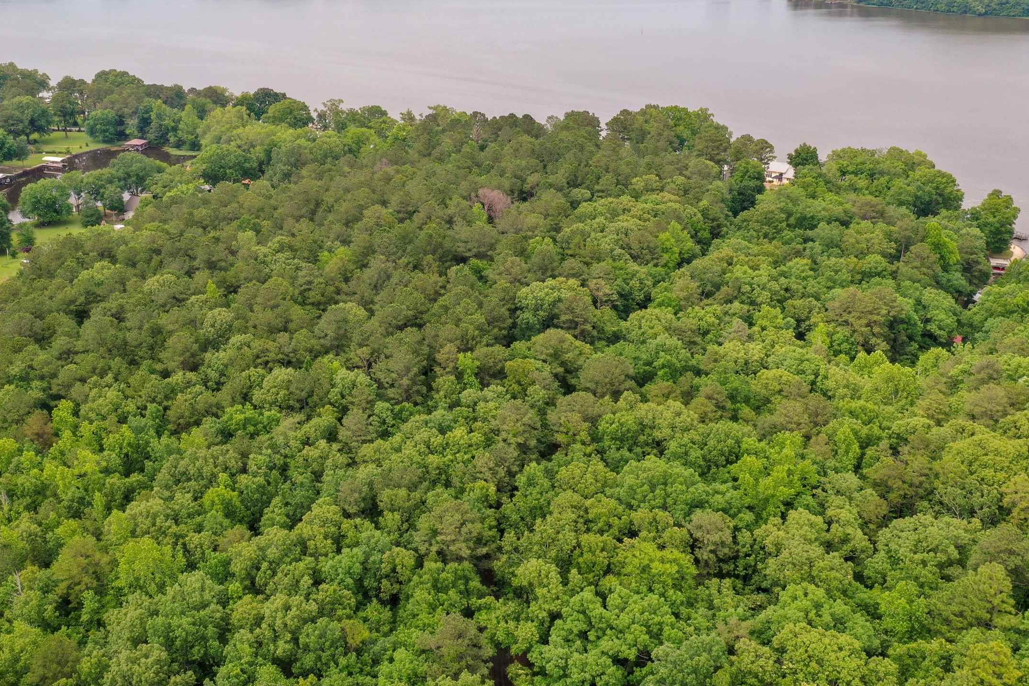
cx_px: 456
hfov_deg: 48.4
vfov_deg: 33.4
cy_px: 342
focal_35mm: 40
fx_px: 1143
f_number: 7.1
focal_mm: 10.26
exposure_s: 1/120
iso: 100
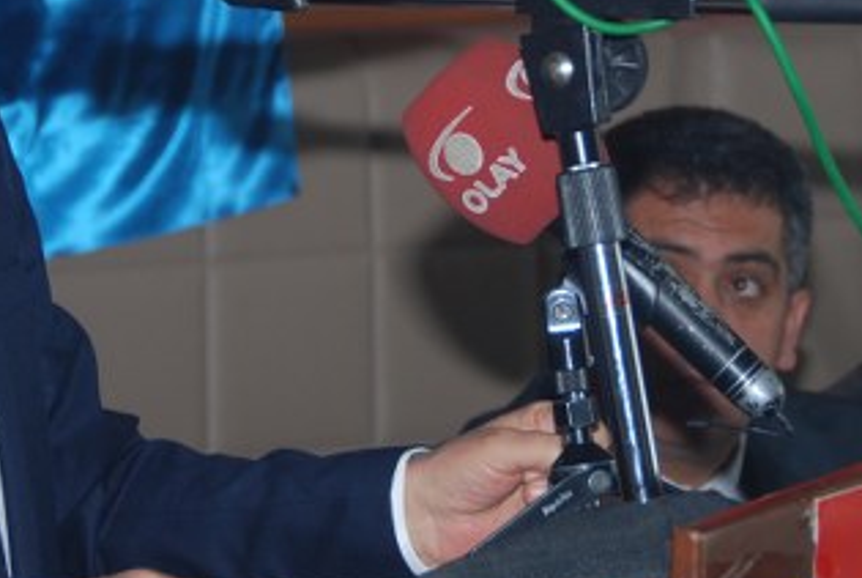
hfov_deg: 8.3
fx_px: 5929
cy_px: 77
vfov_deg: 5.6
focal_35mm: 247
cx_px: 293
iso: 200
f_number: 5
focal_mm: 65
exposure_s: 1/60
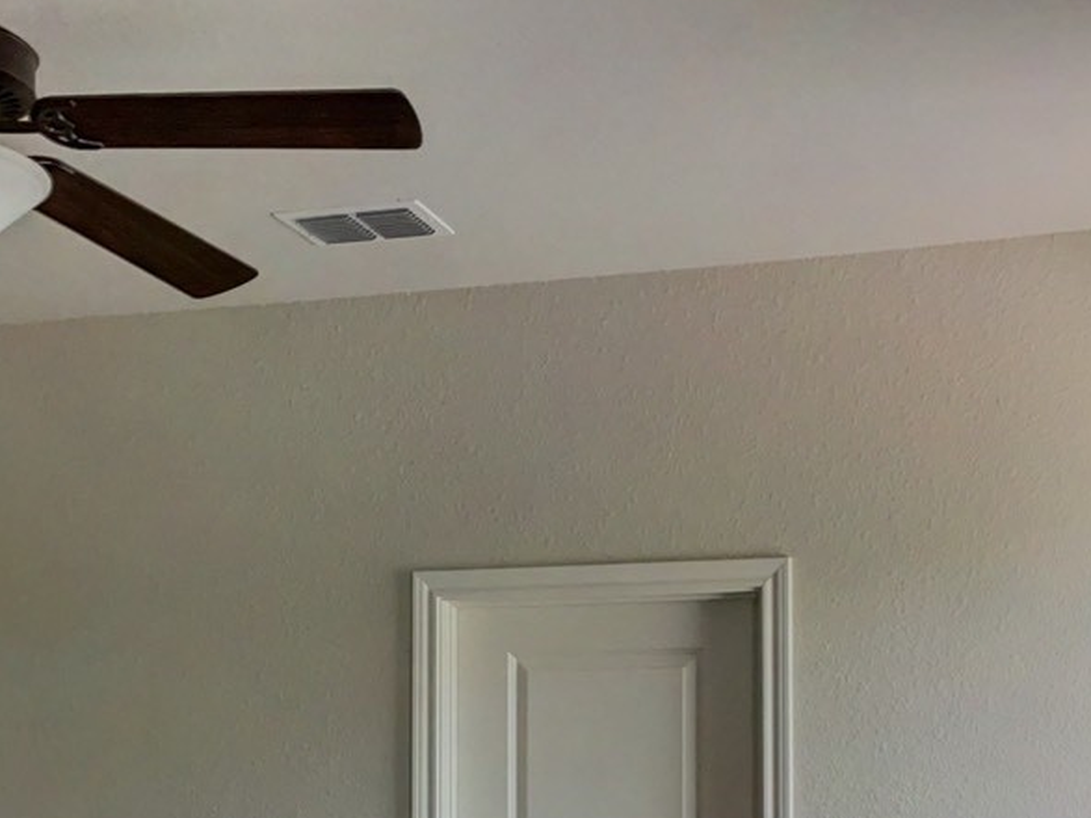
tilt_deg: +0.1
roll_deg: +1.1
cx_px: 474
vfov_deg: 20.7
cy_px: 876
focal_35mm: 68
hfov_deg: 28.5
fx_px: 2143
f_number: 1.6
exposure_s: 1/89
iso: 125
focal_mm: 4.2
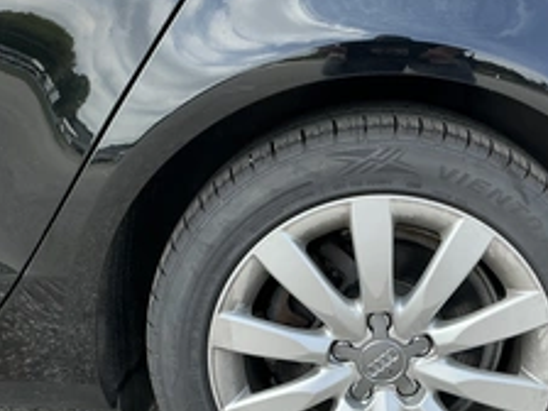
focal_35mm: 50
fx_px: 792
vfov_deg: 28.4
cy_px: 335
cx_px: 369
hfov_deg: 37.7
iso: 25
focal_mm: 3
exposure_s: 1/465
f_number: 1.8
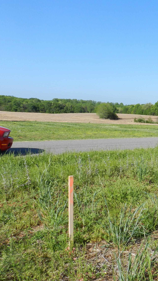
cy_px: 143
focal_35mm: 34
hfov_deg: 31.0
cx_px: 172
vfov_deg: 58.0
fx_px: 253
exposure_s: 1/800
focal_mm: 4
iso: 160
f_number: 4
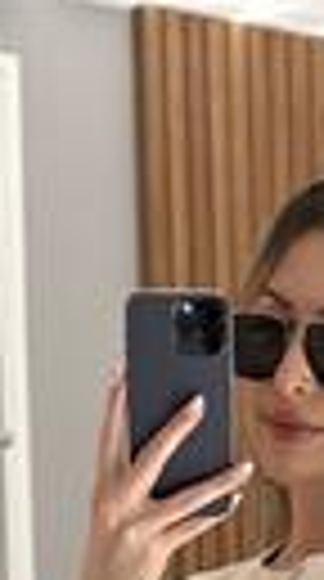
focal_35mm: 211
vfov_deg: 9.5
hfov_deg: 5.7
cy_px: 1164
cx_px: 252
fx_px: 3242
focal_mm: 6.86
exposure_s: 1/215
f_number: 1.78
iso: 80
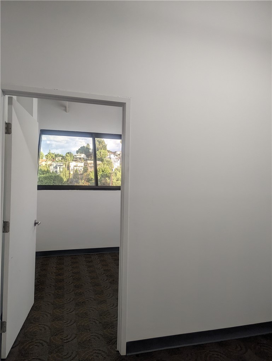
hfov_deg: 56.9
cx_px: 136
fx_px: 251
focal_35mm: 24
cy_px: 180
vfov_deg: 71.5
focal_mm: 6.81
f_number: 1.85
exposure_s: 1/120
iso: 72
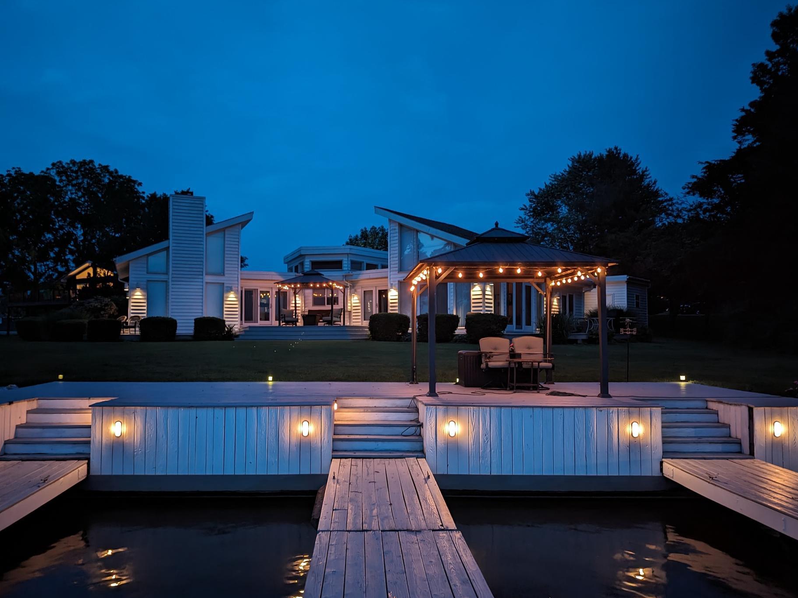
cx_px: 357
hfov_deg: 65.2
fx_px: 622
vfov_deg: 51.3
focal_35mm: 27
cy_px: 314
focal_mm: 6.81
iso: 1083
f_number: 1.85
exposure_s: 1/24
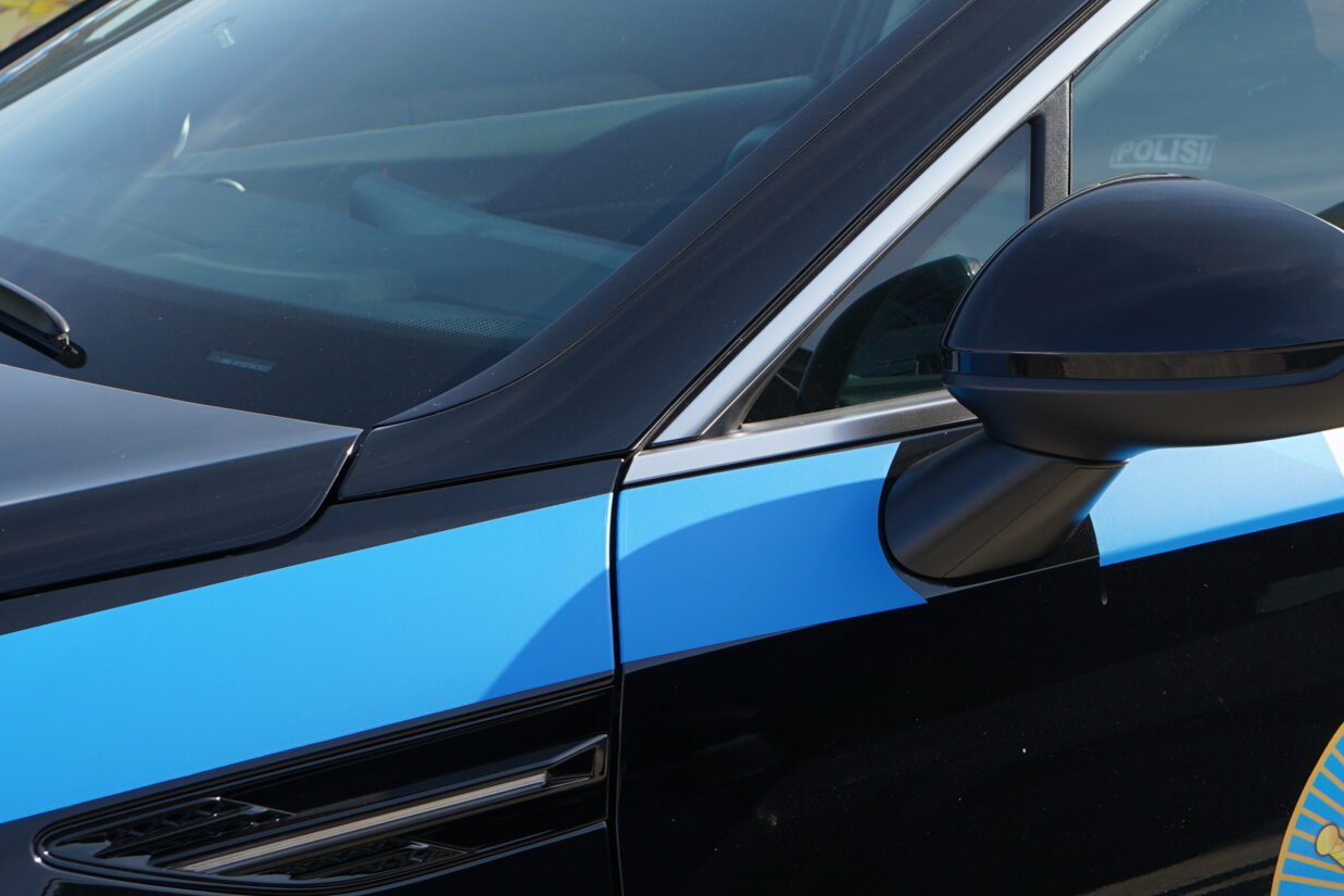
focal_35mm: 89
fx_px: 3323
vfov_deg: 15.1
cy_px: -14
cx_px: 975
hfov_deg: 22.7
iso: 100
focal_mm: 43
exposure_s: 1/160
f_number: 7.1
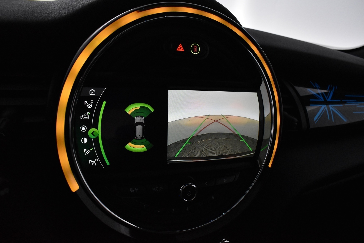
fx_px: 273
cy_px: 122
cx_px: 182
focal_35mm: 27
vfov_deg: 47.9
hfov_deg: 67.4
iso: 3200
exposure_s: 1/160
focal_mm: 18
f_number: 6.3
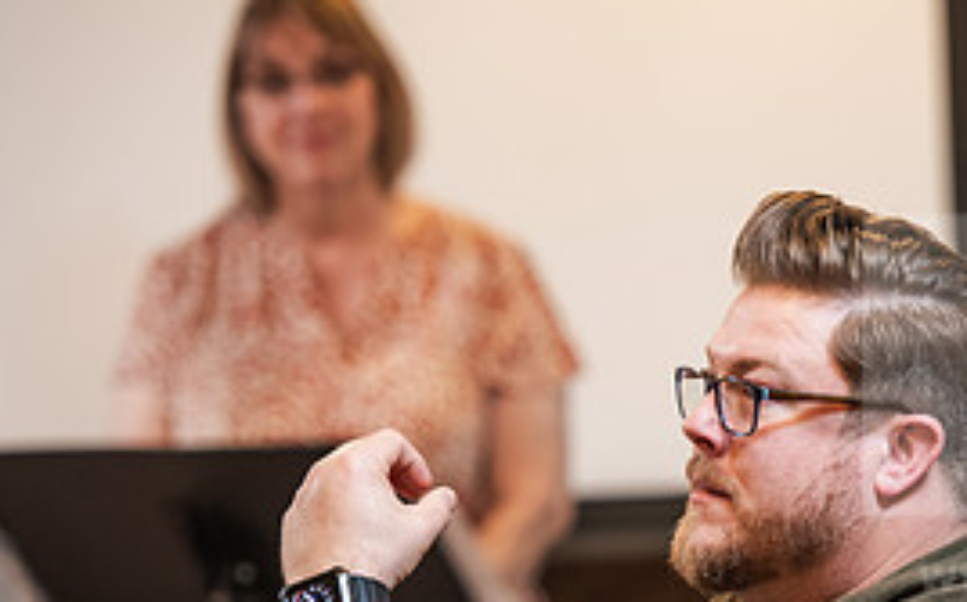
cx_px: 754
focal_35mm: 331
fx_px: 8716
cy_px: 651
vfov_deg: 4.0
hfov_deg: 6.3
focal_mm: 150
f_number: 2.8
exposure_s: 1/160
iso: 800
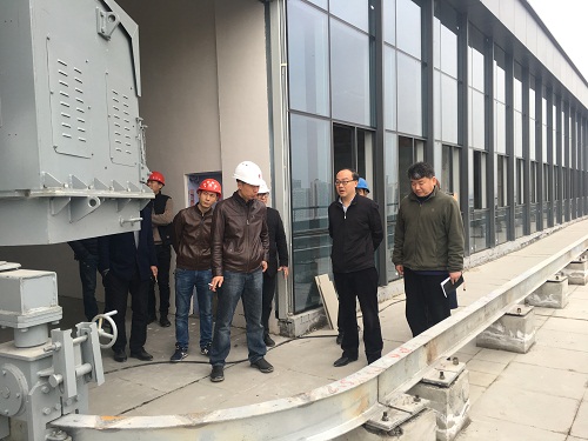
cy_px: 220
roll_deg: +1.8
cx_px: 294
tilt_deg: -2.1
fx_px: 493
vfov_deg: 48.2
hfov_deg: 61.7
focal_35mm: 29
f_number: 2.2
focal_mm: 4.15
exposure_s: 1/100
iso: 32
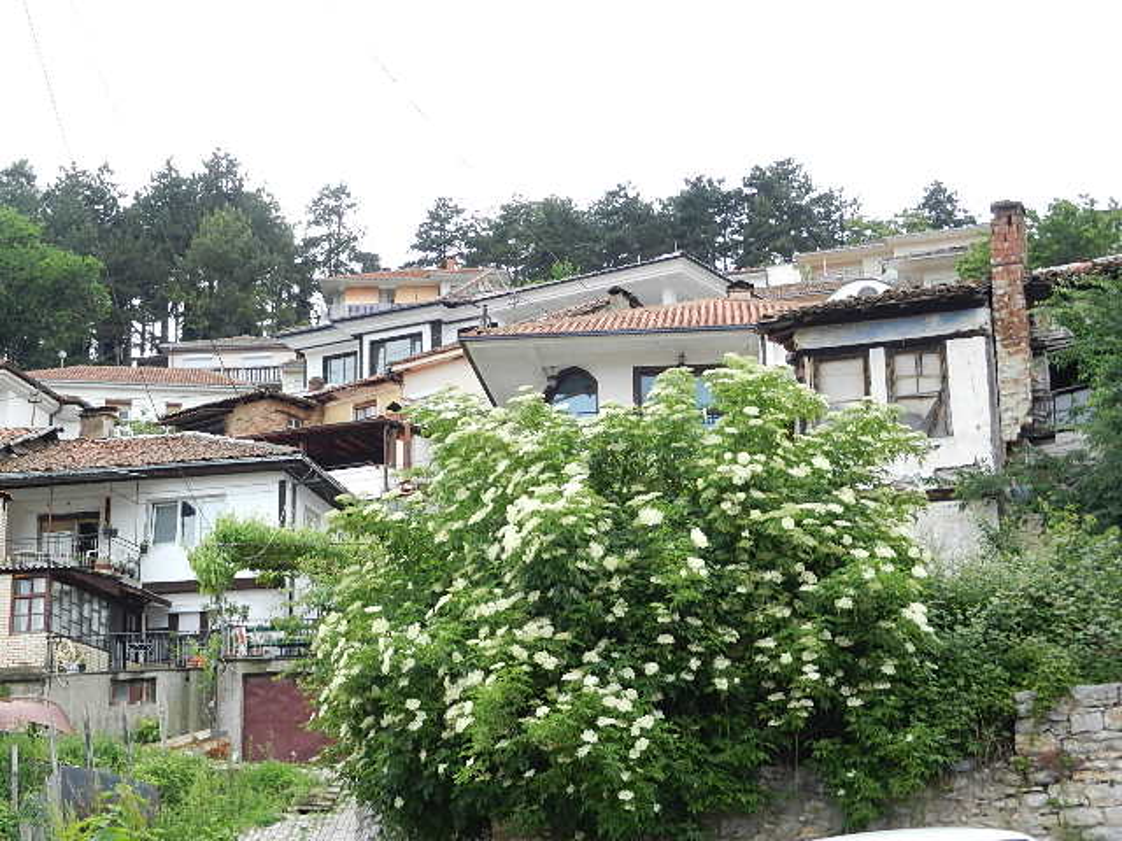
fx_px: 1945
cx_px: 561
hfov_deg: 32.2
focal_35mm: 60
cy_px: 420
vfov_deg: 24.4
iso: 160
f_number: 4.5
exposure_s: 1/200
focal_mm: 10.9
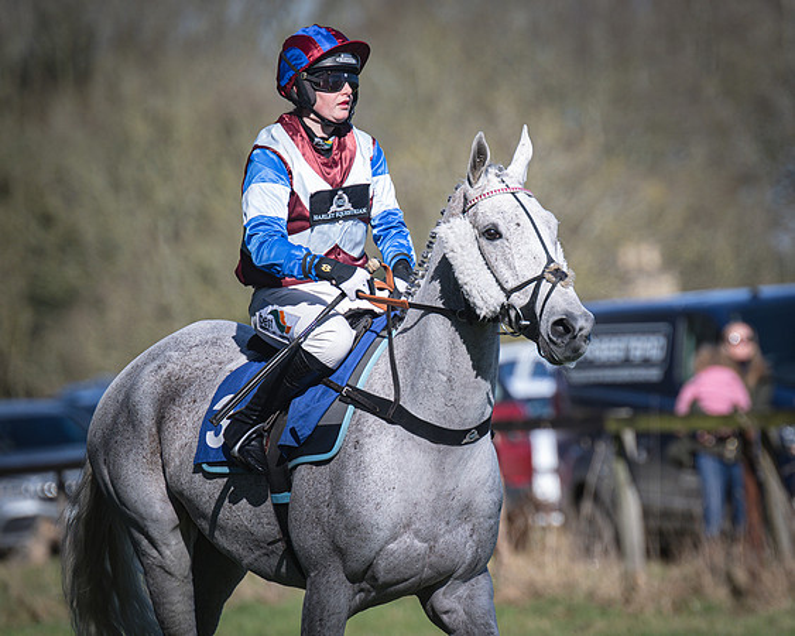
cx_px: 496
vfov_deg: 3.0
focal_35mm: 523
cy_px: 311
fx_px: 12304
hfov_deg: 3.7
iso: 200
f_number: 4
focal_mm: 280
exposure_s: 1/1250
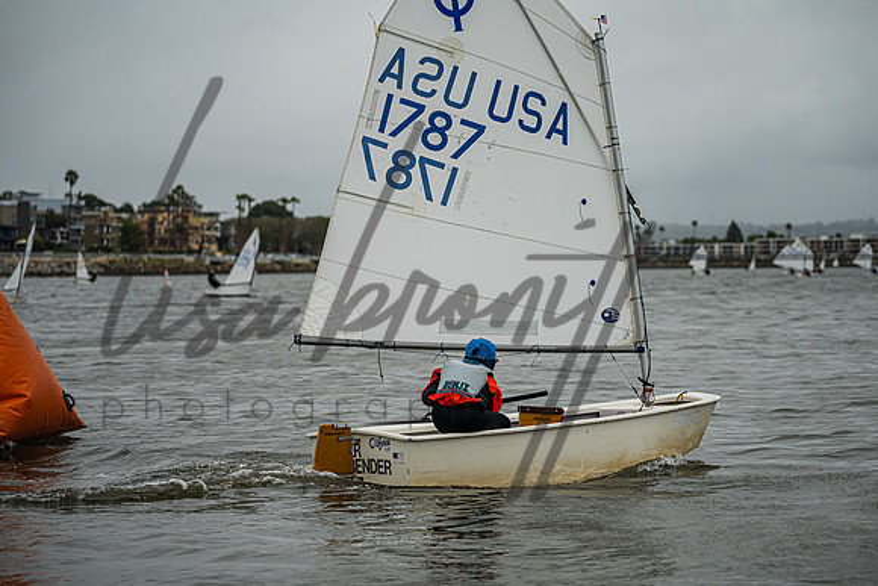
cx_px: 449
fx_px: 2791
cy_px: 293
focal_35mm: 114
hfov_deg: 17.9
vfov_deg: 12.0
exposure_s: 1/3200
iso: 320
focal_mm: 110
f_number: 4.5
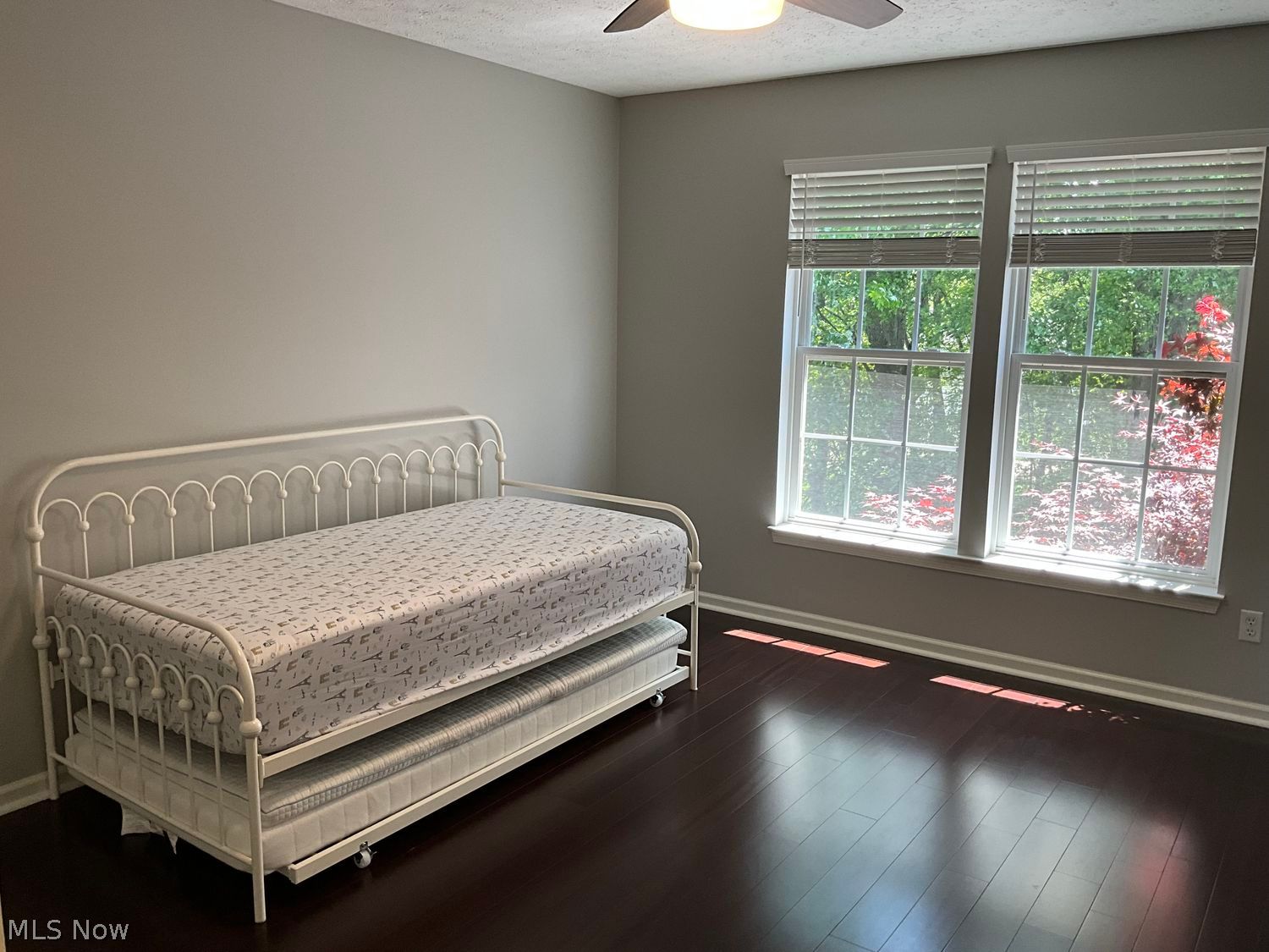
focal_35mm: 29
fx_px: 1063
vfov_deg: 48.2
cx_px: 634
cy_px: 476
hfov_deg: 61.7
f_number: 1.8
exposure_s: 1/60
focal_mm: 3
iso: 50
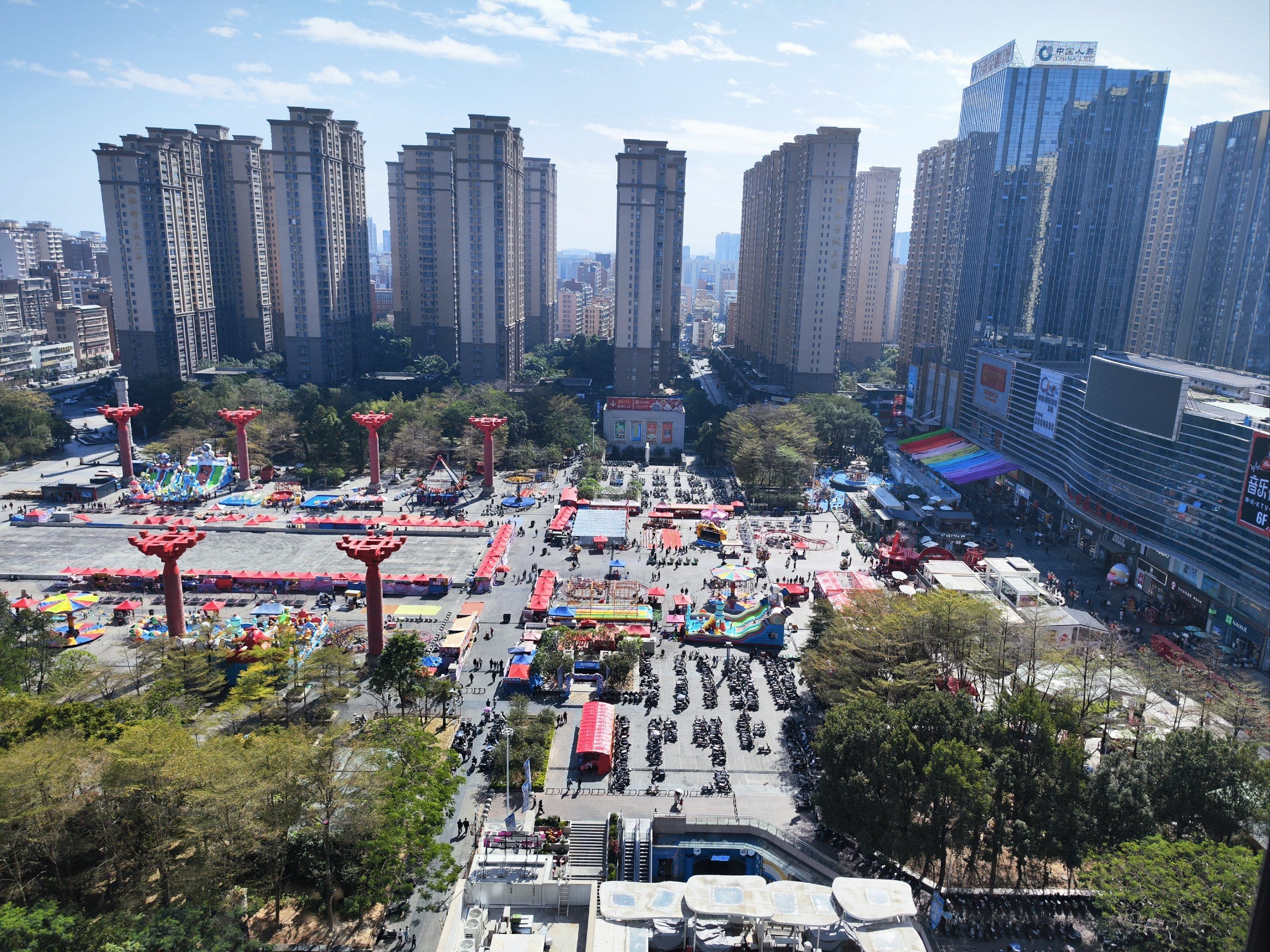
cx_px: 635
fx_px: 880
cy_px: 476
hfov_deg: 71.6
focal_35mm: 24
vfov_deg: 56.8
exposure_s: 1/10000
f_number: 1.9
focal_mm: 6.92
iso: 50
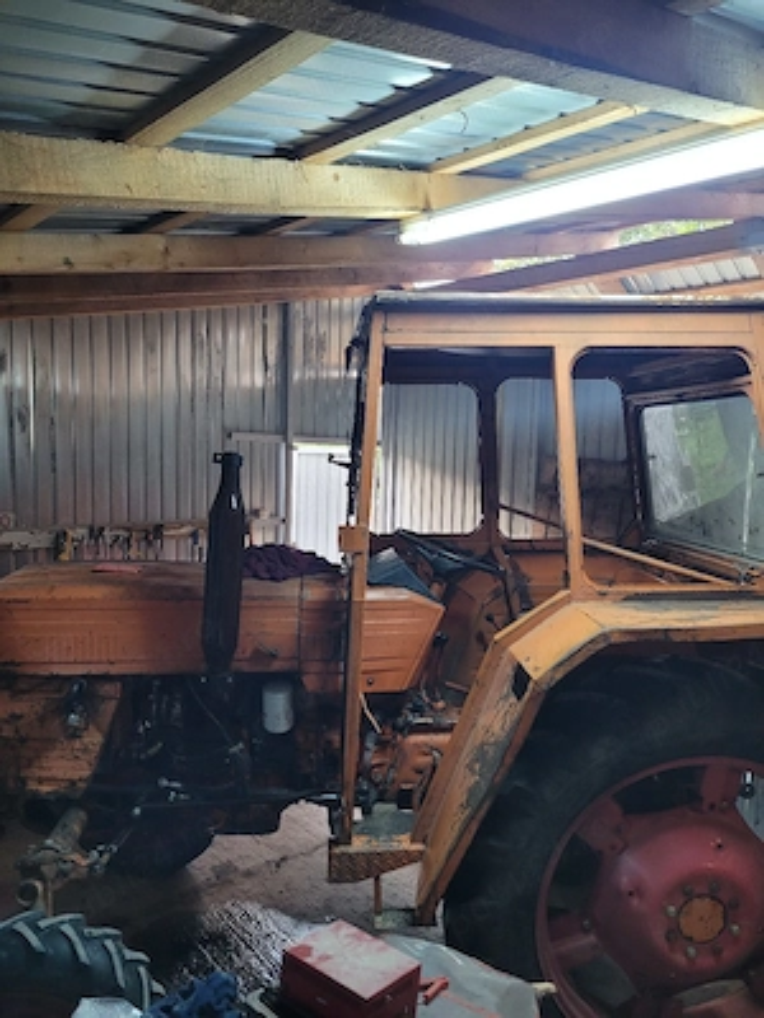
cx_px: 382
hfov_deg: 53.1
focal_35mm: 26
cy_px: 509
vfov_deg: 67.3
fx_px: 765
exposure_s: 1/50
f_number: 1.8
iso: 200
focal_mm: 5.4
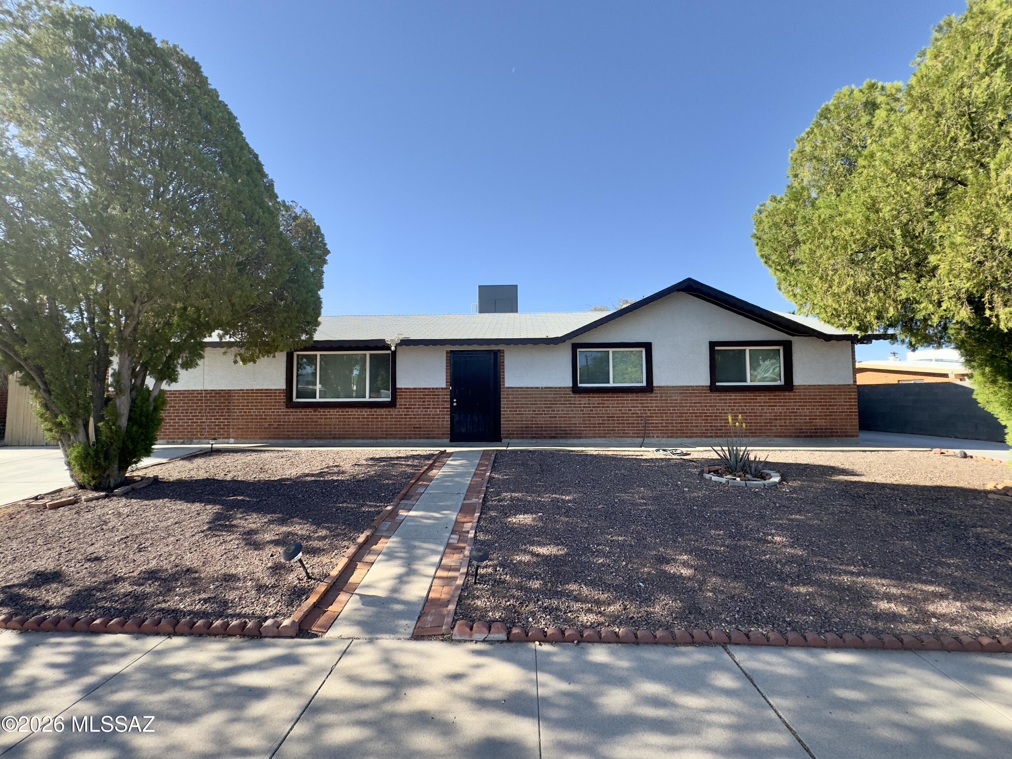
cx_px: 506
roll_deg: +0.0
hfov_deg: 102.1
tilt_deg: +2.0
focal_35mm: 14
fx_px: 409
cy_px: 380
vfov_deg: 85.7
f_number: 2.2
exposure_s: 1/858
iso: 40
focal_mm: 2.22
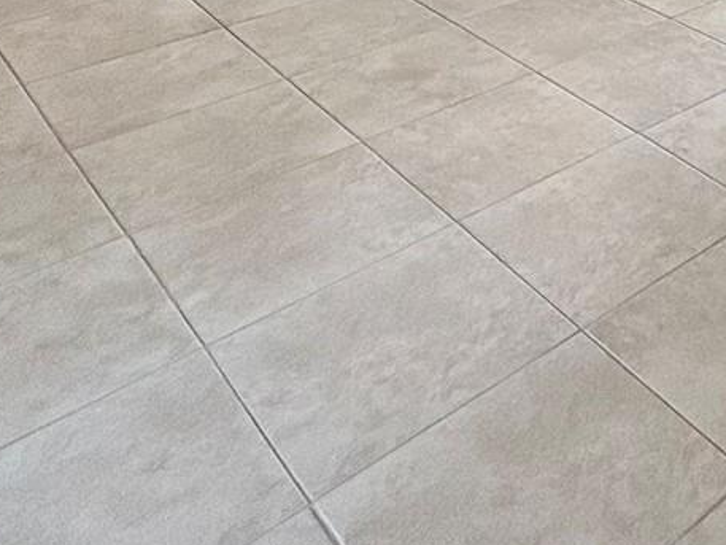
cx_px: 917
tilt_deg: -3.7
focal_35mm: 49
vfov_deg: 22.5
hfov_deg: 31.2
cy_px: -337
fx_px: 1028
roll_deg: -1.4
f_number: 2.2
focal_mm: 2.22
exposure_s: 1/120
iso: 160
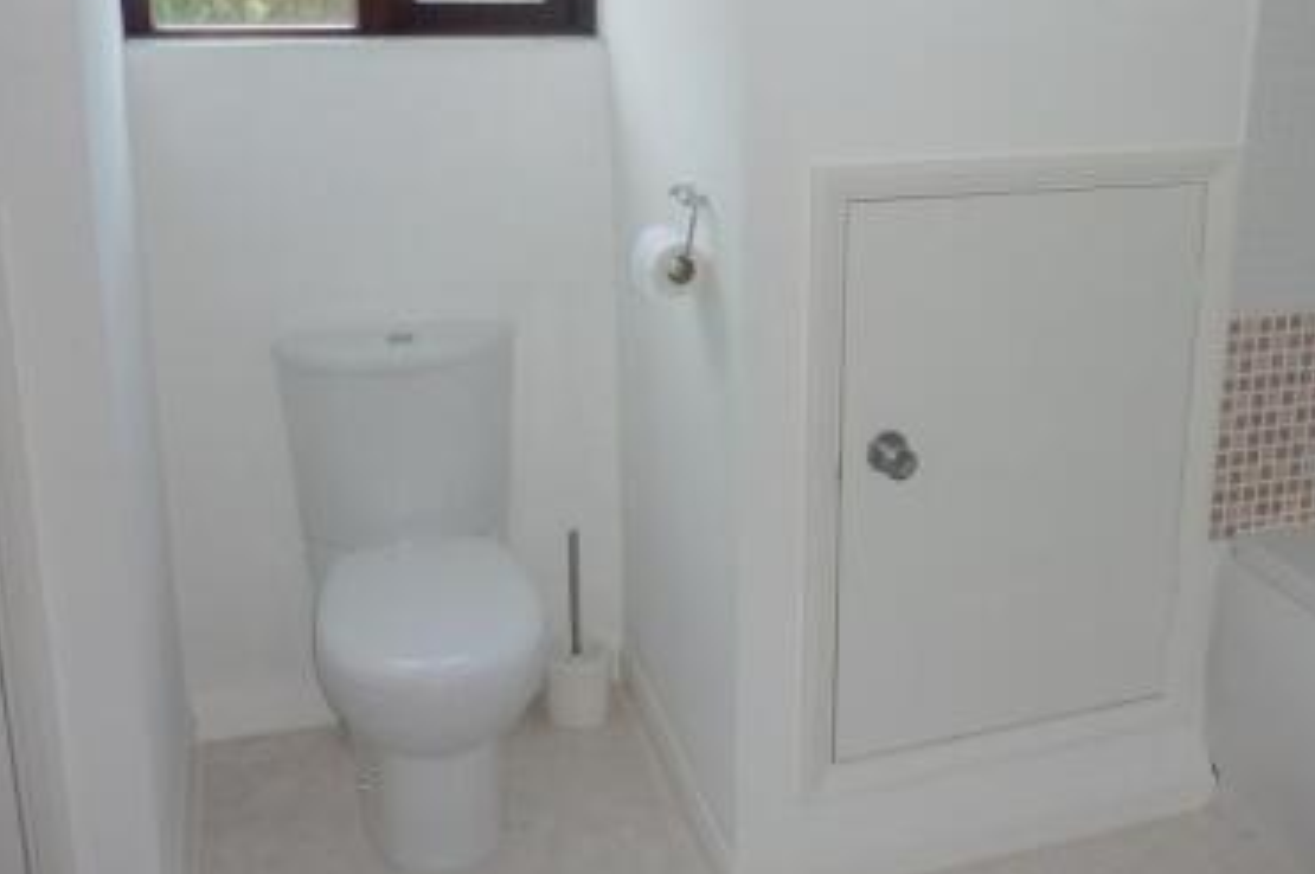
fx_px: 1496
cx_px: 908
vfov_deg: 32.4
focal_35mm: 41
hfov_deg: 46.5
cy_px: 318
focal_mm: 4.1
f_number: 3.3
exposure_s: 1/30
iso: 100
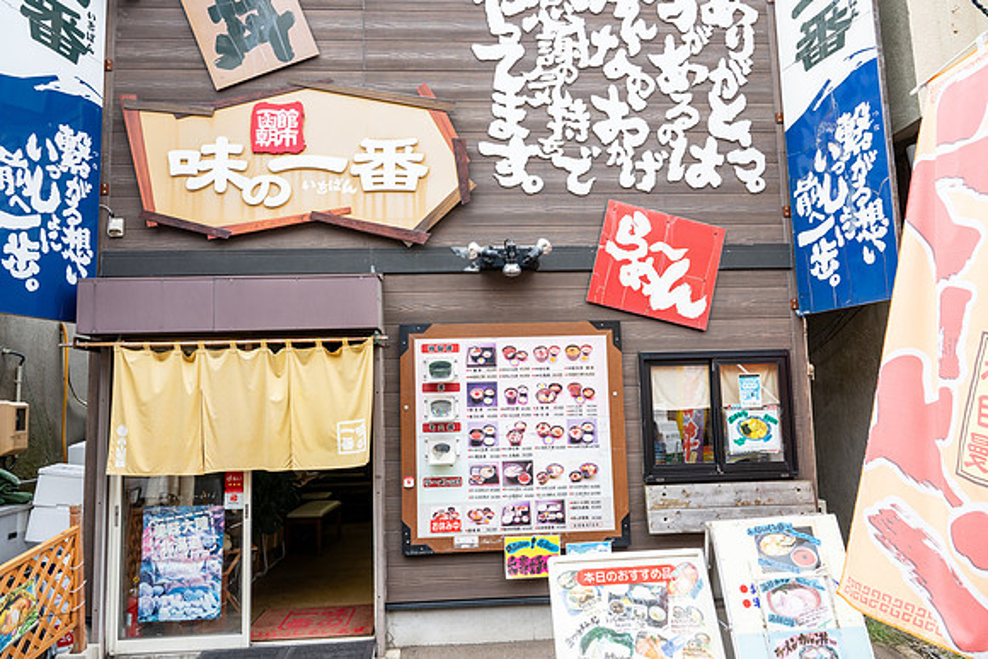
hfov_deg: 73.7
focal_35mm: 24
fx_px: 659
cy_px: 330
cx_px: 494
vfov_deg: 53.2
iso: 180
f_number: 5.6
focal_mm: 24
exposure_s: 1/160
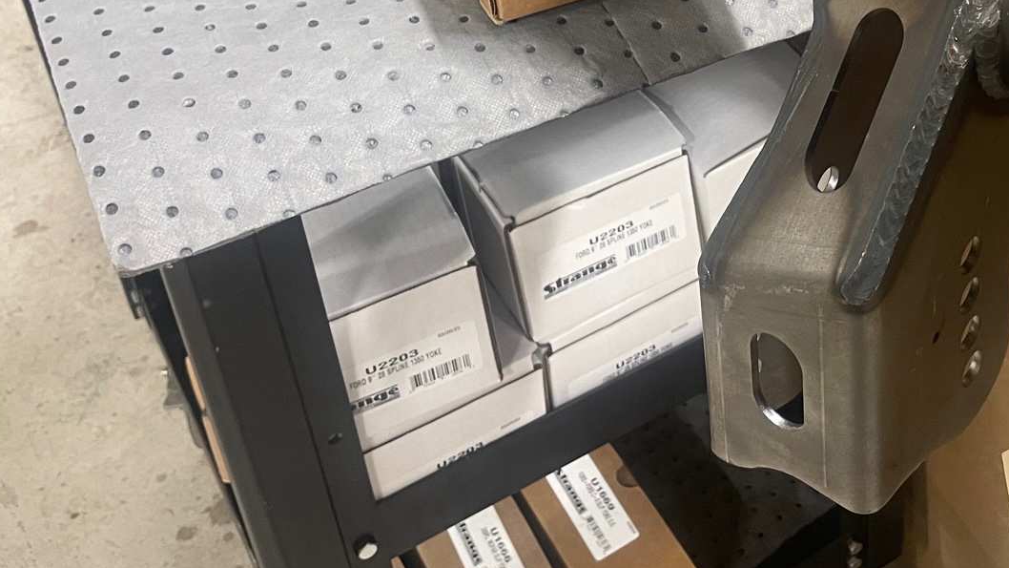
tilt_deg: -33.4
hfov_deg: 36.9
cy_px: -74
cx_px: 832
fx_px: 1445
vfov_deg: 21.0
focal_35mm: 54
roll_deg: -1.5
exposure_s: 1/50
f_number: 1.6
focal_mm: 4.2
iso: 250
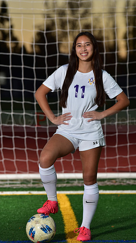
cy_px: 117
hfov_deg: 6.3
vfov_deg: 11.2
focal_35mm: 193
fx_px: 1239
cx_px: 84
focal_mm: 165
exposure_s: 1/200
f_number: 4.5
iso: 250
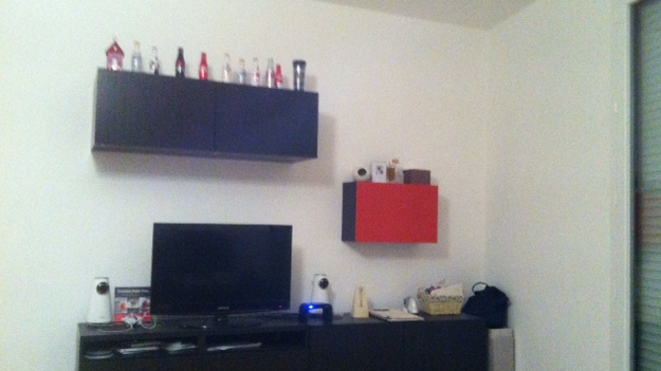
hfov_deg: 51.6
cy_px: 181
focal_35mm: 39
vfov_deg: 30.4
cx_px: 337
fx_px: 683
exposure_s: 1/15
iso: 640
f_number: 2.8
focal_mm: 3.85
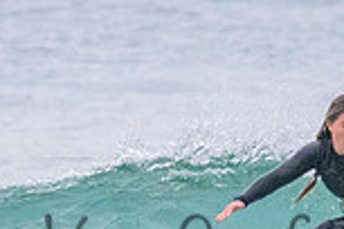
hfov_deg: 0.7
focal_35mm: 3032
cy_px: 230
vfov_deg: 0.5
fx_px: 28970
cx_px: 277
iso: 10000
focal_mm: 800
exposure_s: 1/1250
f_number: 11
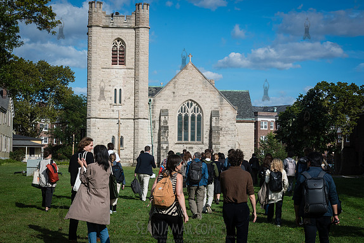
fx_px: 819
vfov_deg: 16.9
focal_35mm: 81
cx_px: 184
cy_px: 121
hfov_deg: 25.1
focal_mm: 80
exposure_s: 1/500
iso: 250
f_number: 11
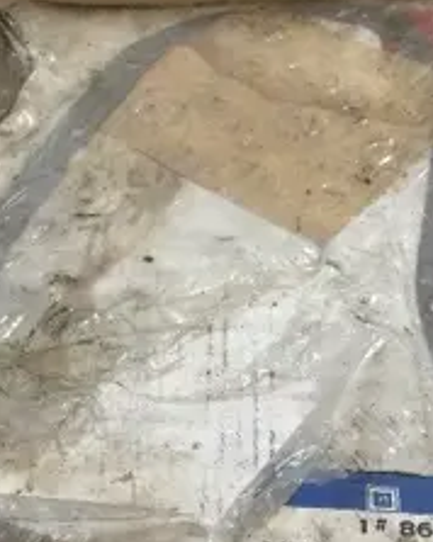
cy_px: 401
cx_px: 272
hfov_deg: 24.9
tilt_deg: -48.2
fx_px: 978
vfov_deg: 30.5
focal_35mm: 61
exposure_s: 1/33
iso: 100
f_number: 2.2
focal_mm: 4.15
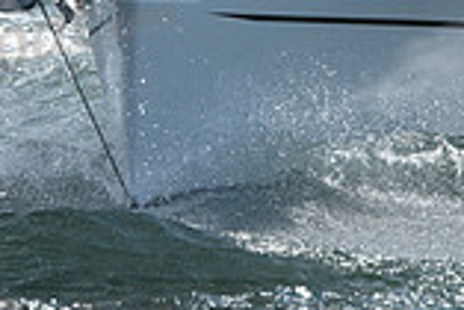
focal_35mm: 720
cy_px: -137
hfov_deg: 2.9
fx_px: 9288
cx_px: 331
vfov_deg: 1.9
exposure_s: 1/1600
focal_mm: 195
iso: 250
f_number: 6.3
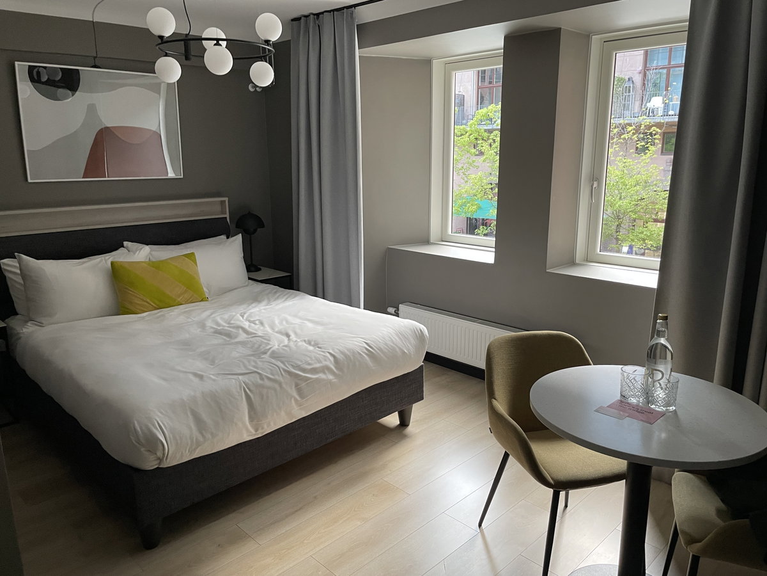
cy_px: 288
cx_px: 384
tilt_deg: -12.3
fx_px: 576
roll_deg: +1.1
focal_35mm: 26
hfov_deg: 67.3
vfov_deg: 53.1
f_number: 1.6
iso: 160
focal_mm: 4.2
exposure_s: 1/60
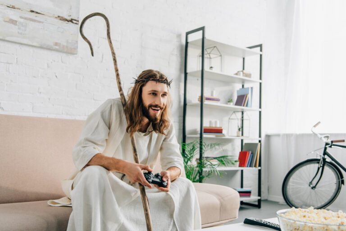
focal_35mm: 38
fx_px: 365
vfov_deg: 35.1
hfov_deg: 50.7
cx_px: 173
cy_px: 116
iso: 320
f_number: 3.5
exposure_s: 1/200
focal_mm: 38
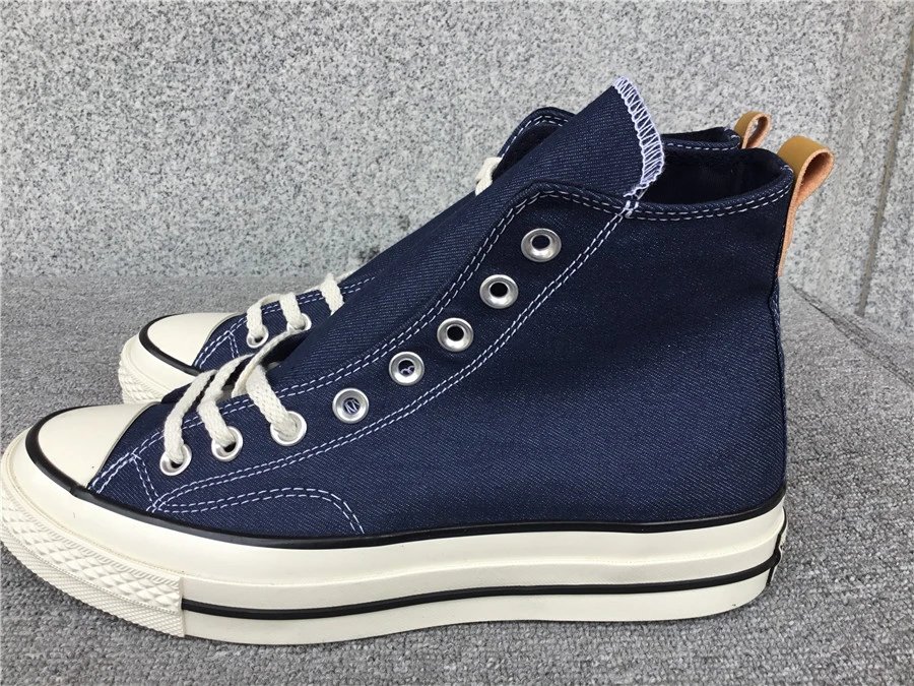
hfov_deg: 58.4
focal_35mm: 31
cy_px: 343
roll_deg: -0.7
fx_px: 819
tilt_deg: -21.1
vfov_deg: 45.4
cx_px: 457
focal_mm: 3.3
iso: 25
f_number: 2.4
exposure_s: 1/126
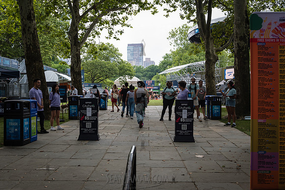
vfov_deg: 33.3
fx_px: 318
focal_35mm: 40
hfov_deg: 48.3
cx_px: 142
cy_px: 95
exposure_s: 1/320
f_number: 4
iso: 200
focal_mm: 38
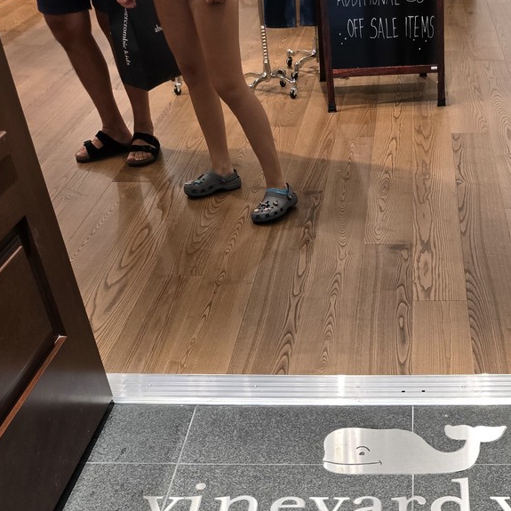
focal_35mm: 46
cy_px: 543
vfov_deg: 32.9
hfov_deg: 35.7
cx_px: 399
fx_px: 768
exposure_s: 1/120
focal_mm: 6.3
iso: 160
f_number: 1.7
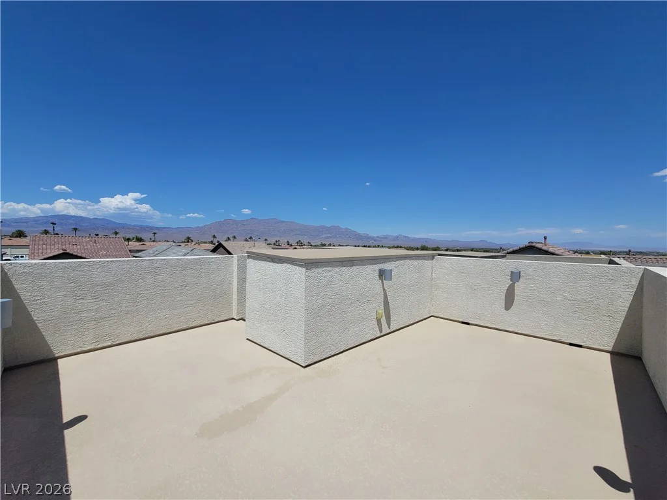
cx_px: 334
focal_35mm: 13
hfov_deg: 106.2
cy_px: 250
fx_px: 250
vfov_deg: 89.9
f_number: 2.2
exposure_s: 1/4233
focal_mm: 2.2
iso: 64
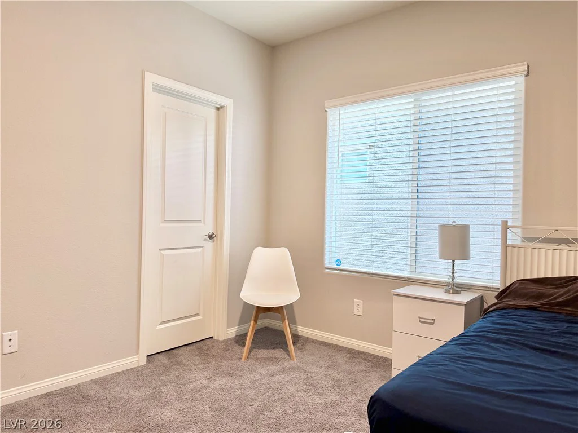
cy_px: 216
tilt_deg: -1.3
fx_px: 401
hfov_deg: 71.6
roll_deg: -1.4
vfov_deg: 56.8
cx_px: 289
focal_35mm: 24
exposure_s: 1/60
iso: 125
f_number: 1.78
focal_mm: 6.76
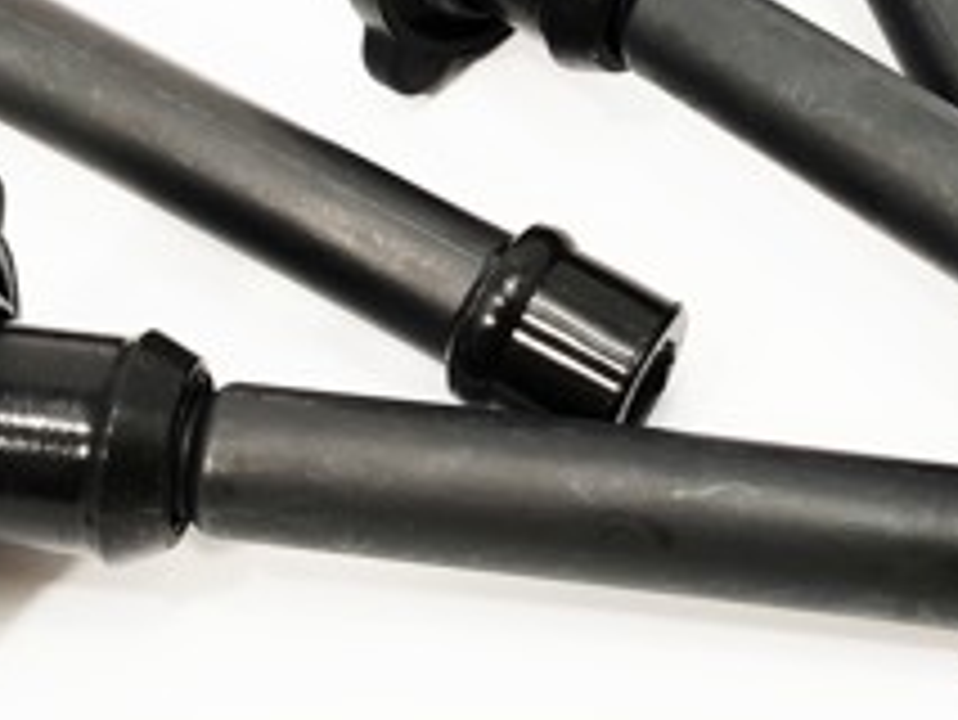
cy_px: -32
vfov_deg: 18.3
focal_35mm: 78
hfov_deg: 24.8
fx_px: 2160
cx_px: 702
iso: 112
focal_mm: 4.75
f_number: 1.75
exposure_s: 1/116
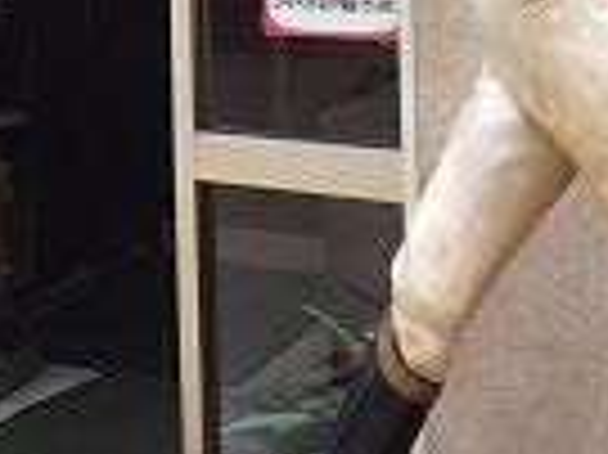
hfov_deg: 21.1
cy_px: -130
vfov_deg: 16.3
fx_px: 1509
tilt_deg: +0.5
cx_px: -131
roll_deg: +0.7
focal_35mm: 86
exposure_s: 1/30
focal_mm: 4.15
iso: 80
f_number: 2.2
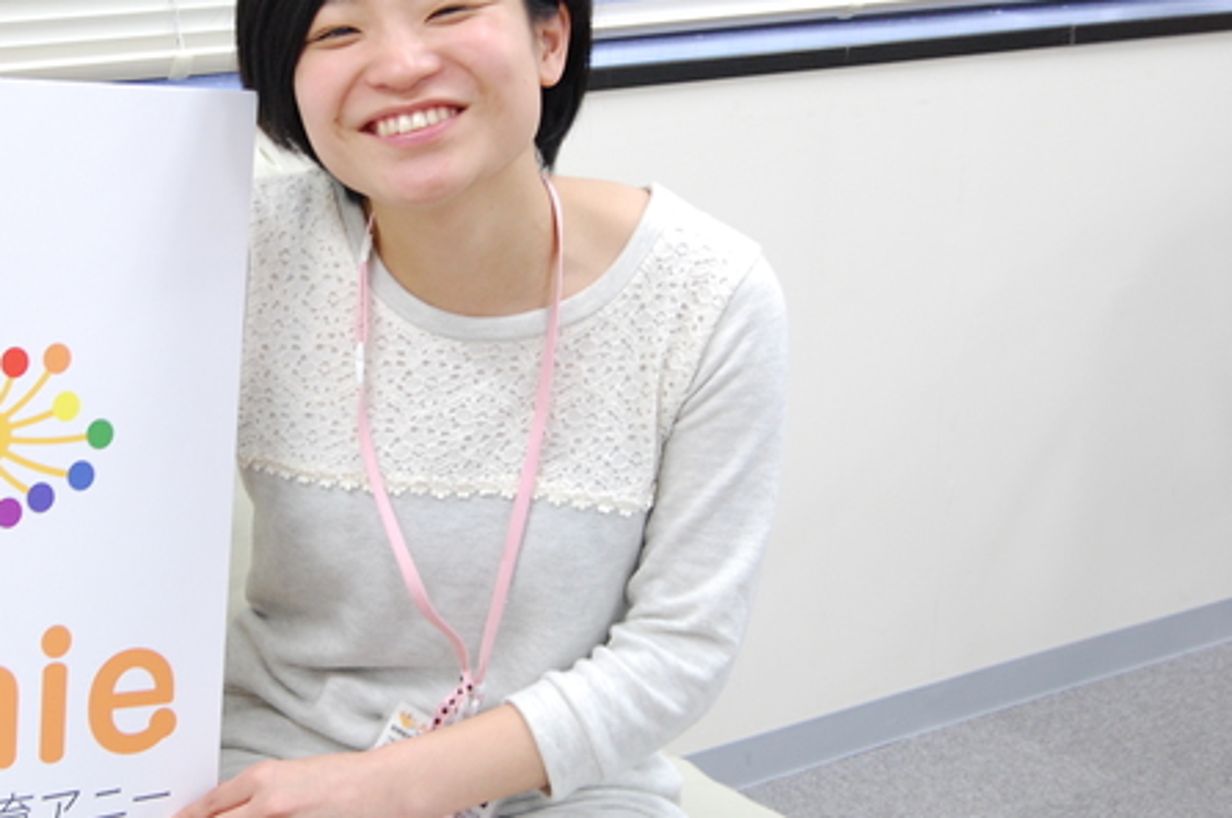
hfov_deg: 27.4
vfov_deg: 18.7
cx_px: 314
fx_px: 2488
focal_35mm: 73
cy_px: 373
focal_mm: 31
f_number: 6.3
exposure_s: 1/30
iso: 800
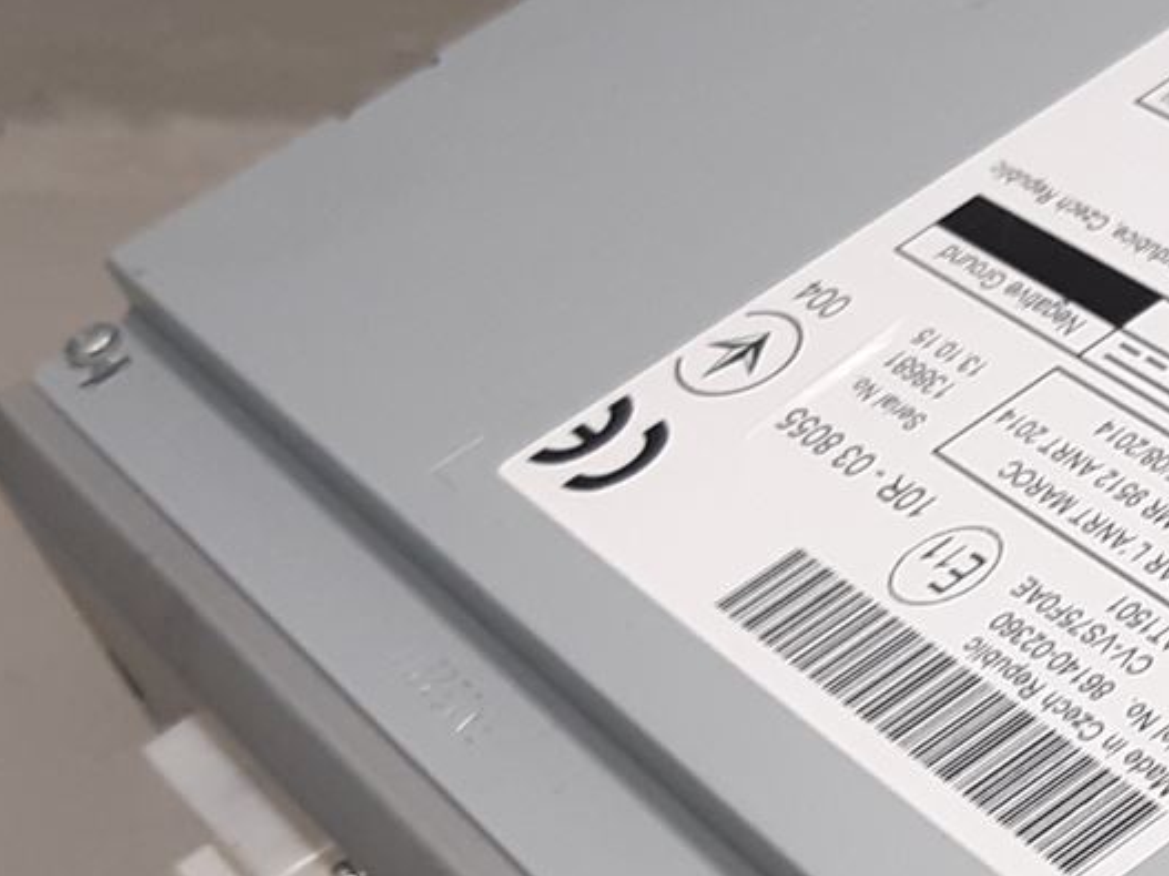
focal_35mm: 101
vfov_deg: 14.6
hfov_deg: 18.5
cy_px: 705
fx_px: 3410
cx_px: 1371
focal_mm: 3.93
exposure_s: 1/50
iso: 100
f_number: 1.7
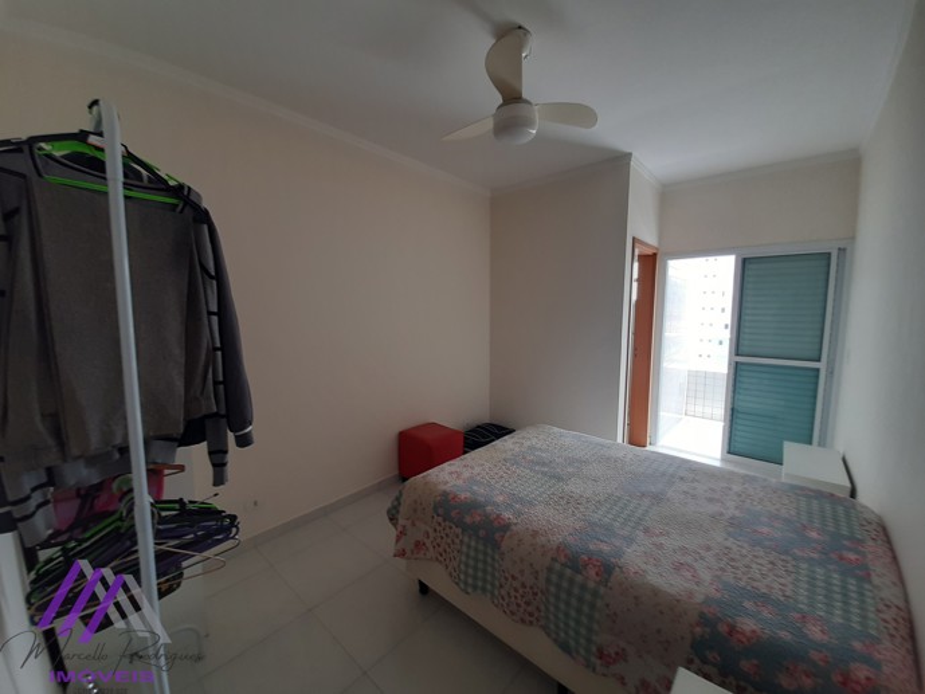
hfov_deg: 106.2
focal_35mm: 13
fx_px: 347
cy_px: 347
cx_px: 462
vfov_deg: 89.9
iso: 40
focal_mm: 1.42
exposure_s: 1/40
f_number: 2.2
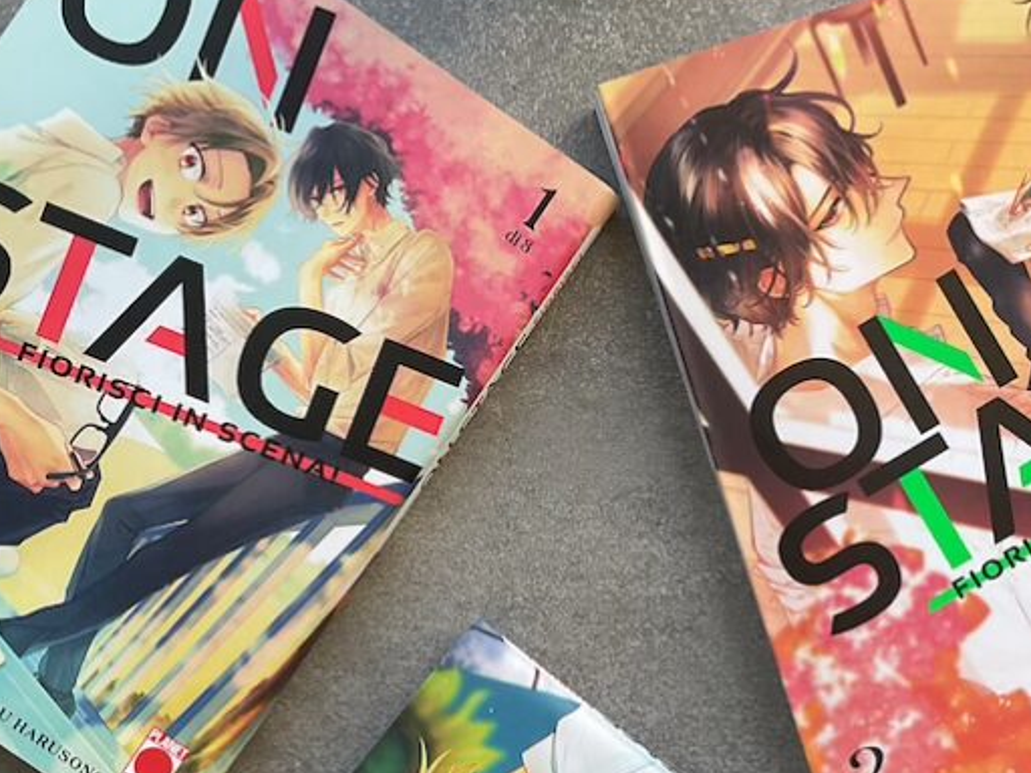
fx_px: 1727
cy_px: 616
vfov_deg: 24.8
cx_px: 548
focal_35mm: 58
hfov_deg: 33.2
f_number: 1.8
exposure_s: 1/120
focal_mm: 3
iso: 50
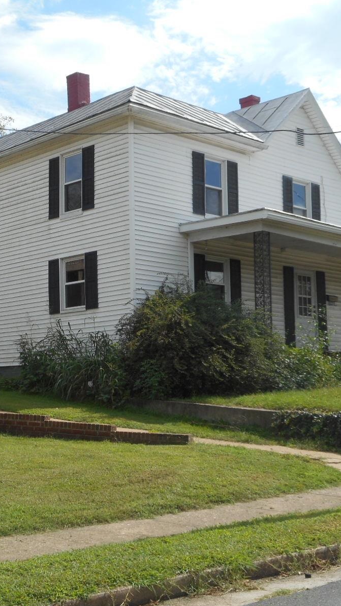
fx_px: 916
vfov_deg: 36.6
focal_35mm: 57
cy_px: 302
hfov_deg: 20.9
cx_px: 85
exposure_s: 1/500
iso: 80
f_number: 4.5
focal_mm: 6.9
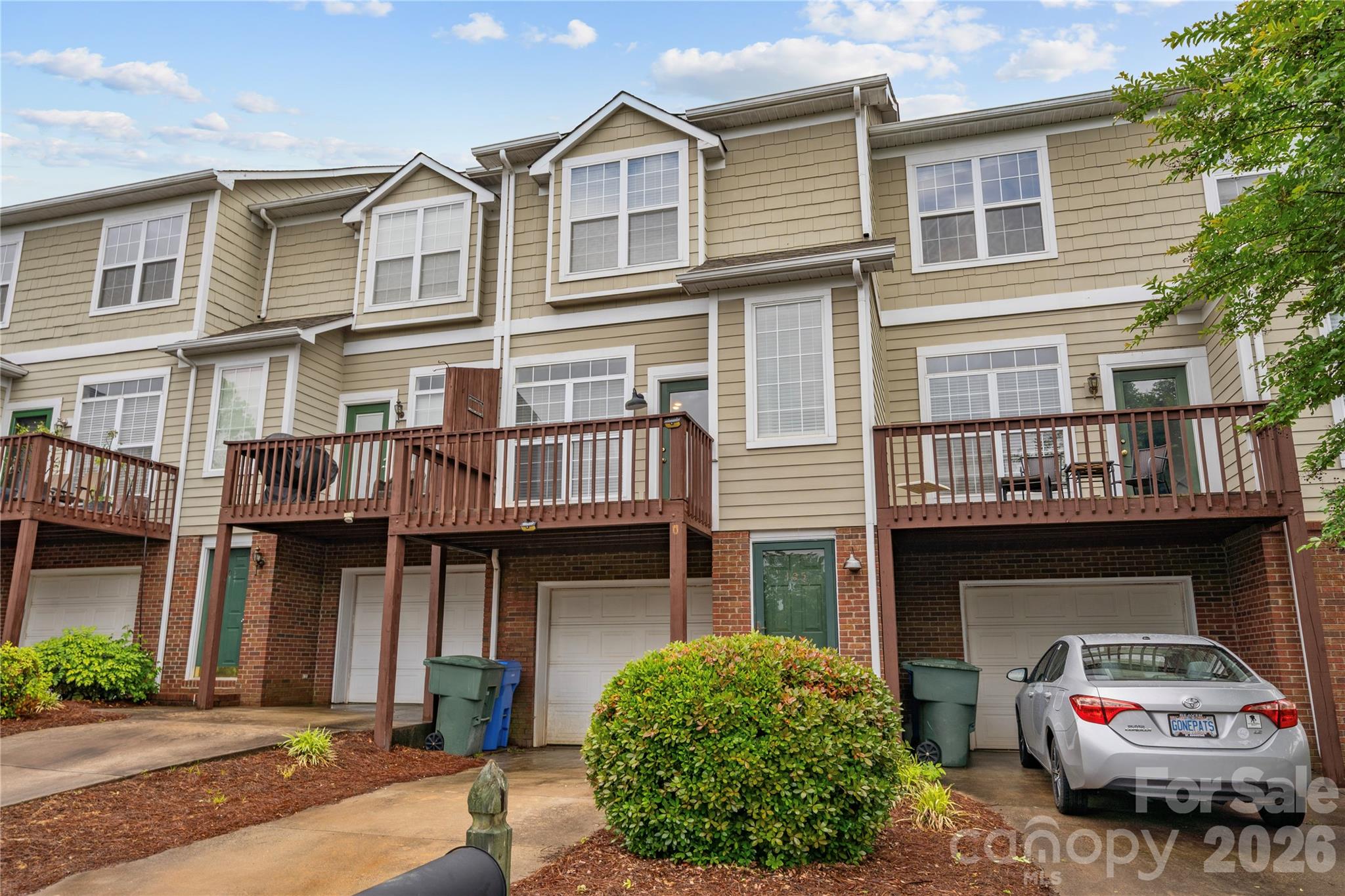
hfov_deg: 73.7
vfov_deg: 53.1
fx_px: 897
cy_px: 448
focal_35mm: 24
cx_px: 672
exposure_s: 1/50
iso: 100
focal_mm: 24
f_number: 11
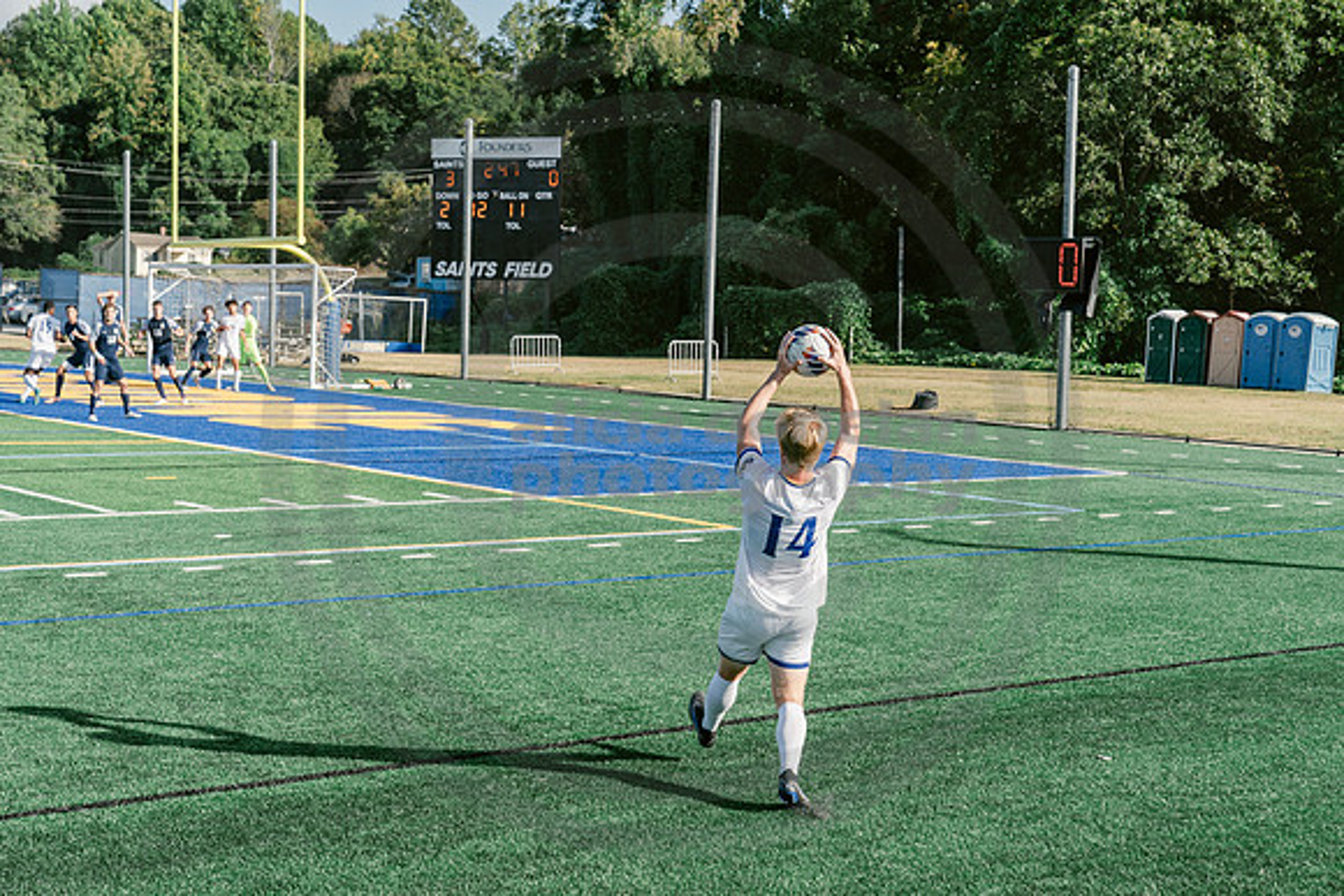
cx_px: 672
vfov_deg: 24.2
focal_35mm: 56
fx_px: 2091
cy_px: 448
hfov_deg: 35.6
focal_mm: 56
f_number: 5.6
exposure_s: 1/2500
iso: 640
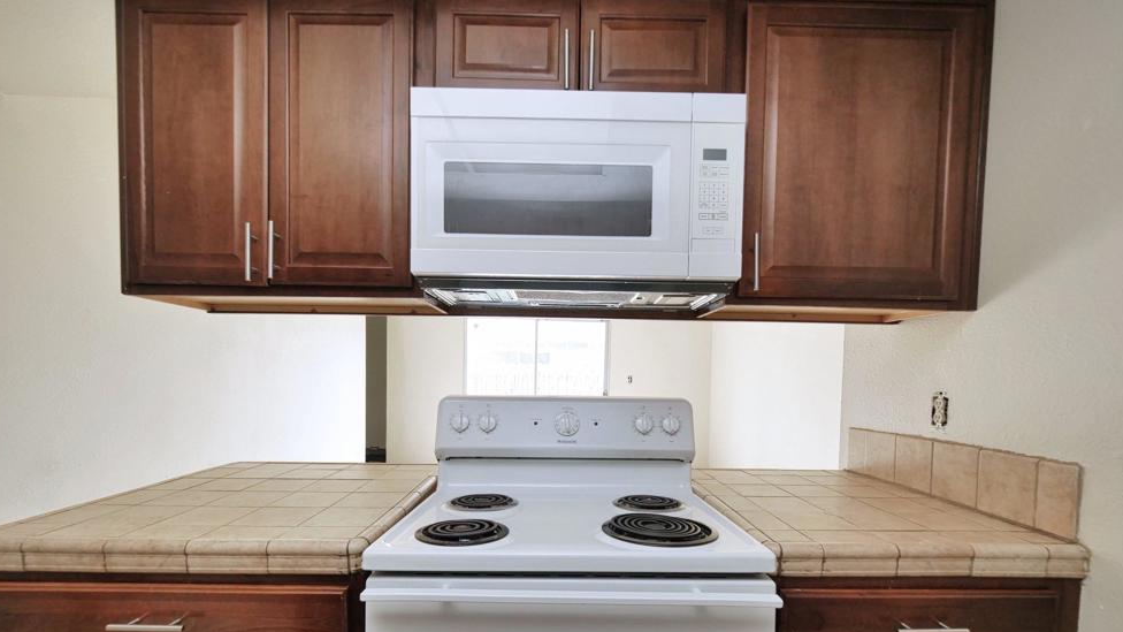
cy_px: 405
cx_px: 579
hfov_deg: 99.3
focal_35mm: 16
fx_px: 476
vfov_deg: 65.8
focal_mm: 7
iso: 800
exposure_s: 1/160
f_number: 4
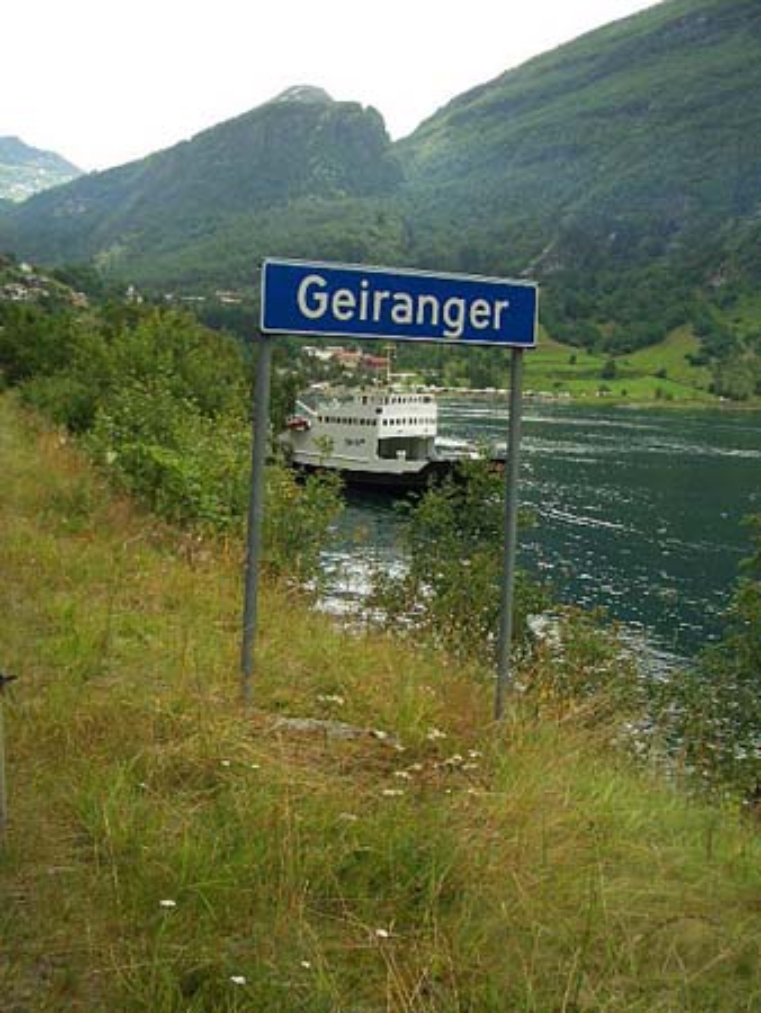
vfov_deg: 52.6
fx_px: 1025
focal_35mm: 35
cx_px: 380
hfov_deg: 40.7
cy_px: 506
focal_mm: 5.8
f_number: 4.3
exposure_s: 1/200
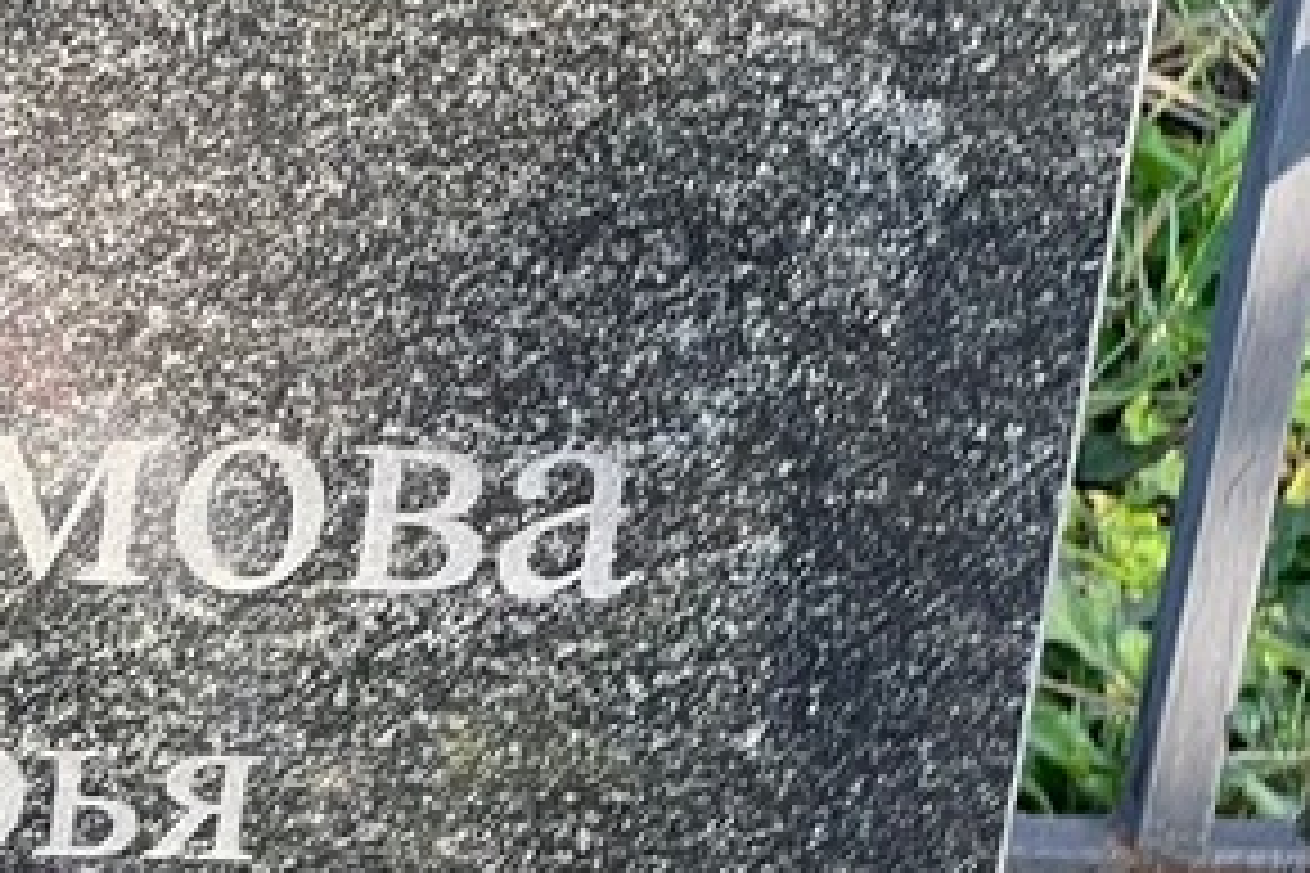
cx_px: -369
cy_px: 724
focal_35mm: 220
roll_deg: -3.5
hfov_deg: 9.2
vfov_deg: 6.2
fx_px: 8005
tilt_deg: -30.3
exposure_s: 1/99
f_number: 2.8
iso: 50
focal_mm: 9
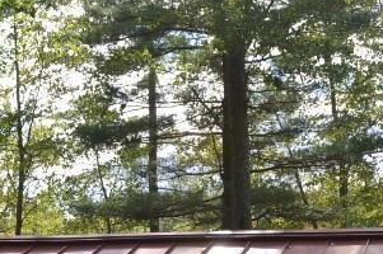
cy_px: 335
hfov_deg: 22.2
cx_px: 204
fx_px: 978
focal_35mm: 92
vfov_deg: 14.2
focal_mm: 18
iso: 200
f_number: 7.1
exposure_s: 1/200
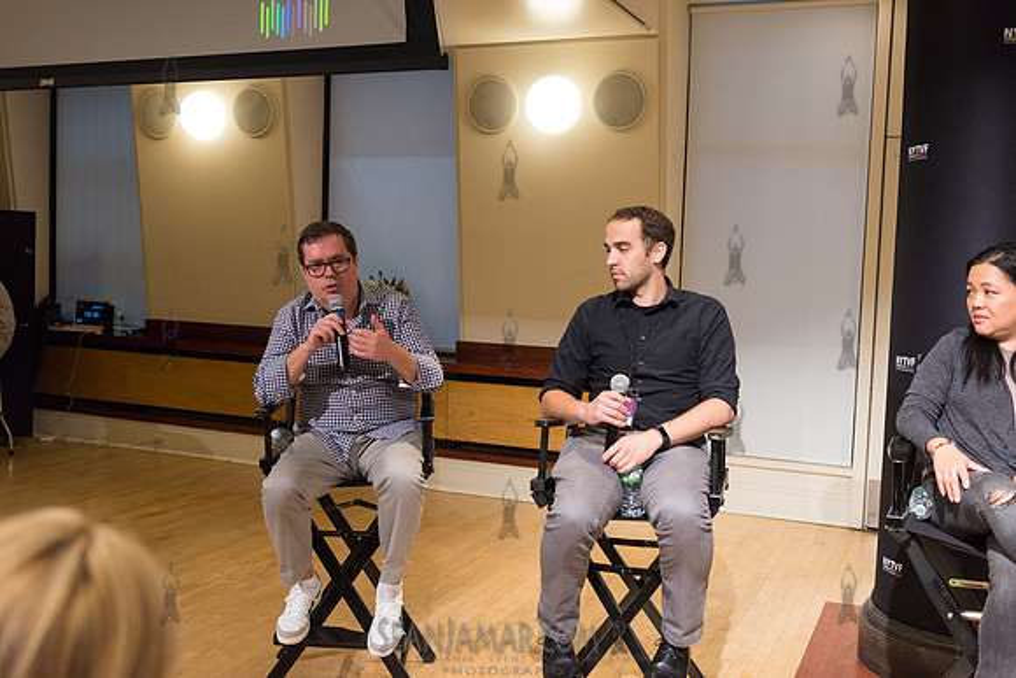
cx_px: 508
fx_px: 1016
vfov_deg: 36.9
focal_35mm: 36
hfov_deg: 53.1
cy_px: 339
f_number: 3.5
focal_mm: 36
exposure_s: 1/400
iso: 3200
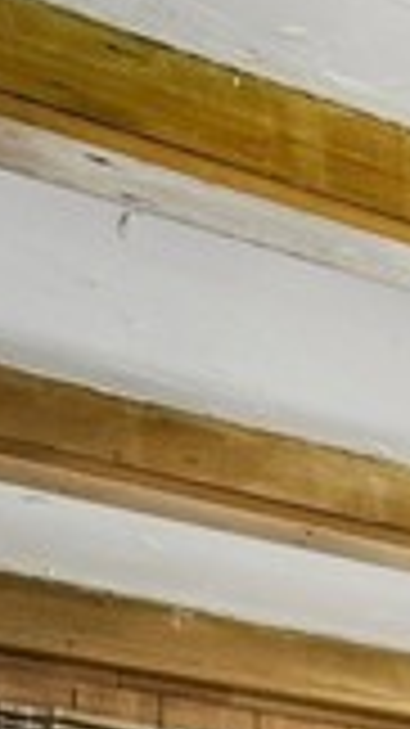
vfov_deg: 17.4
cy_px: 1343
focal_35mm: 98
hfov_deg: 6.0
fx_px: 1896
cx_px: 2176
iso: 400
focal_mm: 14
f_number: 8
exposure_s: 1/4
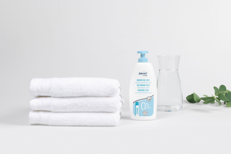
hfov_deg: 35.6
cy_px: 77
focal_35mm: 56
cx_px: 116
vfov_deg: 24.2
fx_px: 359
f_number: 10
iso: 125
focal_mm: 56
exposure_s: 1/250
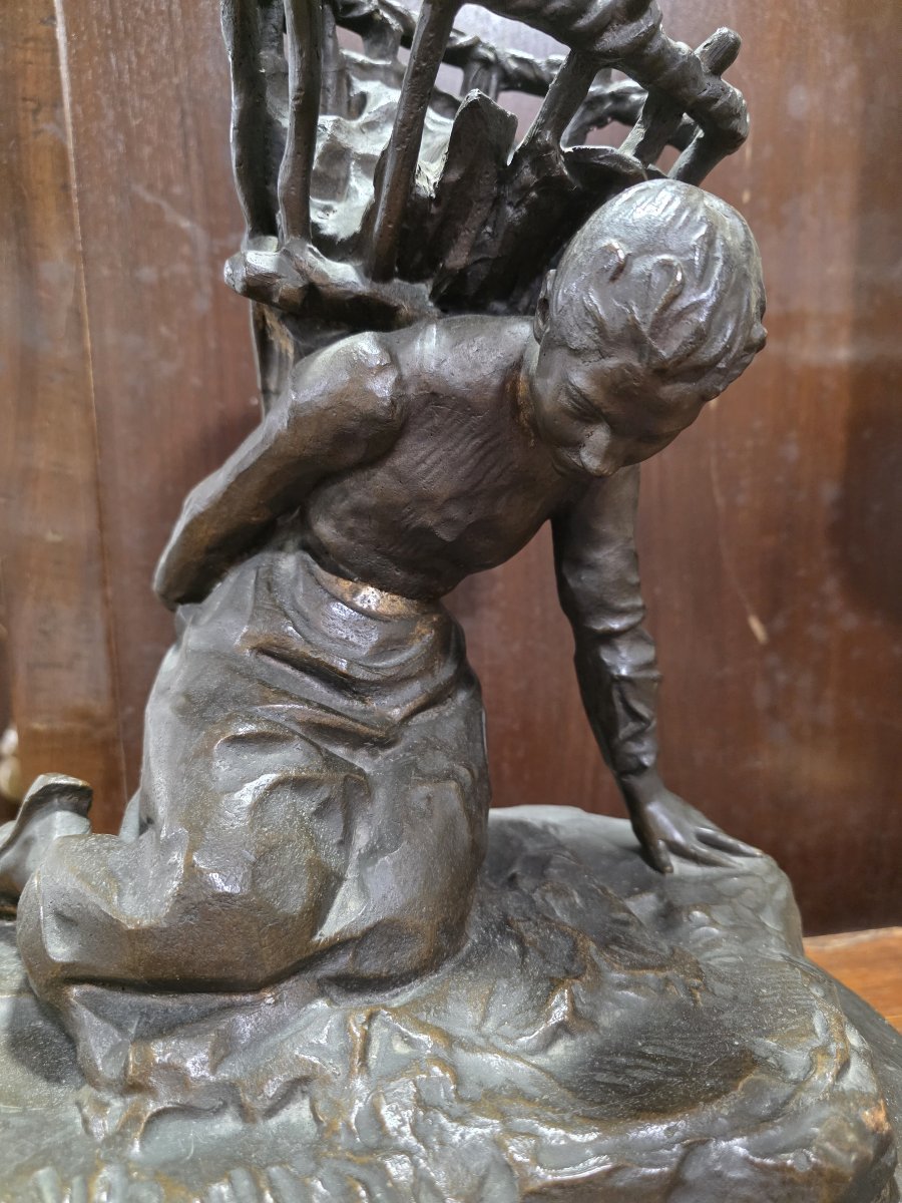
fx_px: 799
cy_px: 602
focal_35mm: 23
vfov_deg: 73.9
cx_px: 451
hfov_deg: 58.9
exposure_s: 1/100
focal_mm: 6.3
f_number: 1.7
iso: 1250
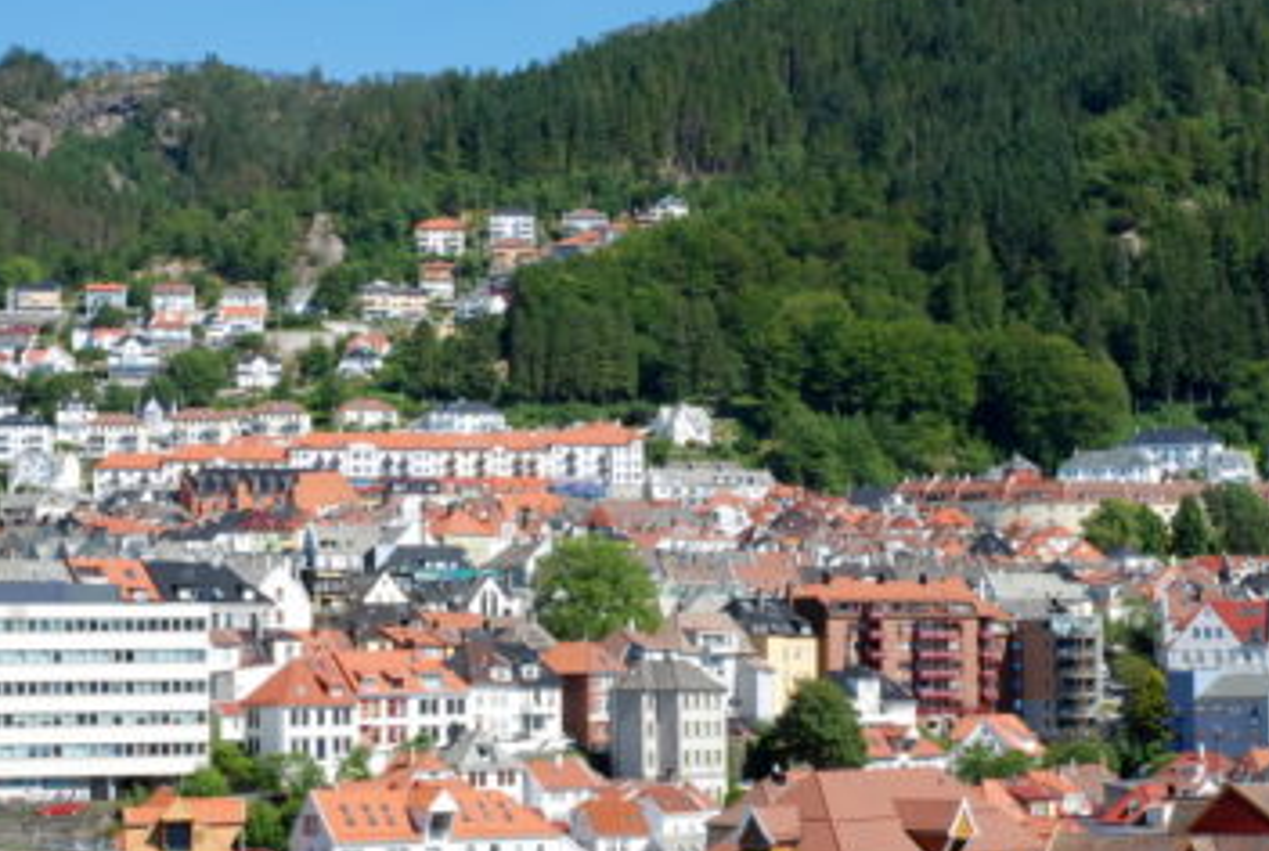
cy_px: 554
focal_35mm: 81
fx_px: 2860
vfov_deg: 16.9
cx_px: 663
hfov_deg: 25.0
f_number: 16
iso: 100
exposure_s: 1/50
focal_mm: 38
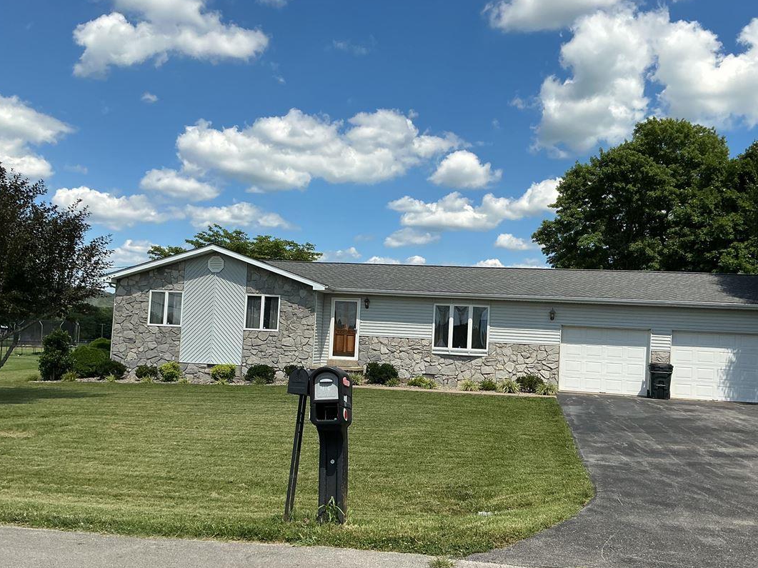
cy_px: 312
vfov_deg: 40.6
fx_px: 766
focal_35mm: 35
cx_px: 404
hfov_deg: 52.6
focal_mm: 3
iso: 25
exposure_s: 1/2538
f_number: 1.8
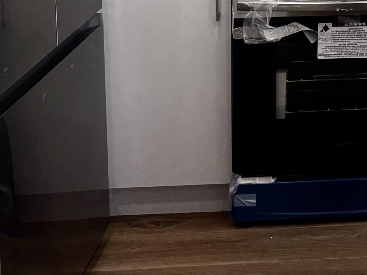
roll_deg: -0.6
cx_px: 454
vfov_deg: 17.9
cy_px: -129
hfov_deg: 23.7
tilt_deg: -5.5
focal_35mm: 74
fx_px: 785
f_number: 1.78
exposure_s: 1/140
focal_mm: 6.76
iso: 64
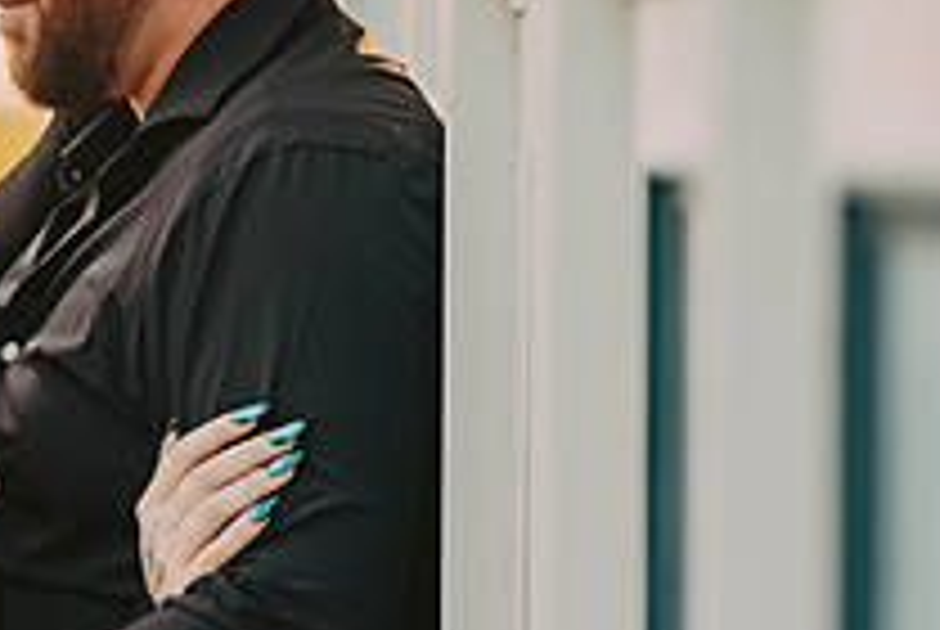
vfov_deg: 3.8
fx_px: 9413
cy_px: 277
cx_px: 373
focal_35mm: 360
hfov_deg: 5.7
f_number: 2.8
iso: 250
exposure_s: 1/1250
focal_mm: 130
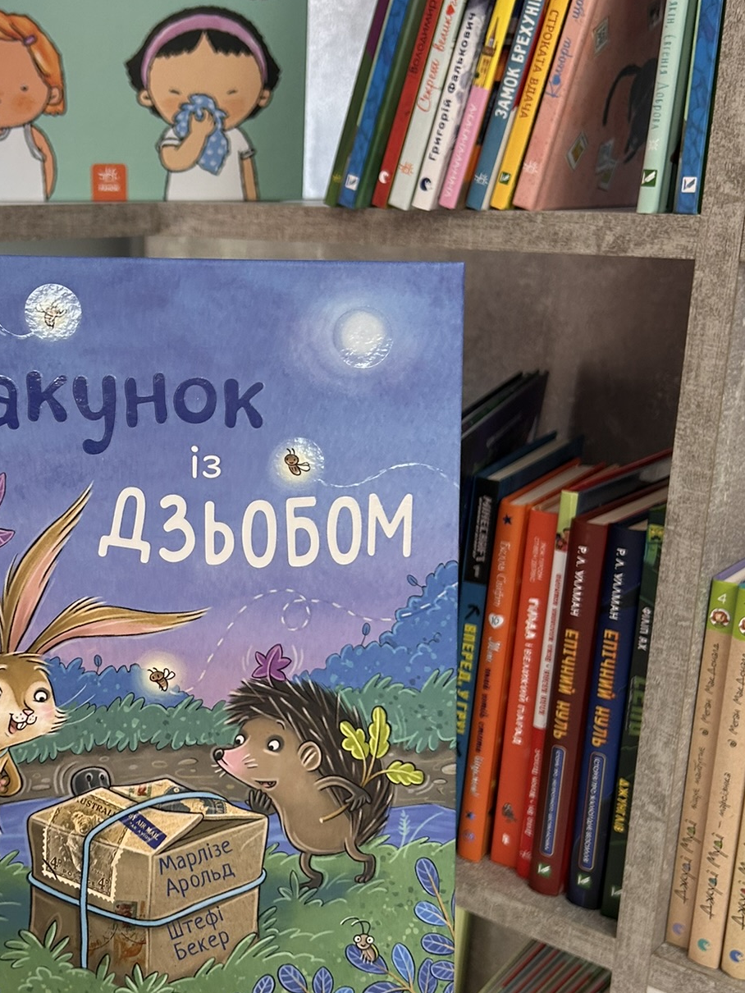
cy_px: 583
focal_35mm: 44
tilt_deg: -17.8
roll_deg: +0.2
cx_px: 194
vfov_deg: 42.8
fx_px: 1262
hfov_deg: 32.3
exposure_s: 1/121
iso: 100
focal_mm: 5.7
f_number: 1.5
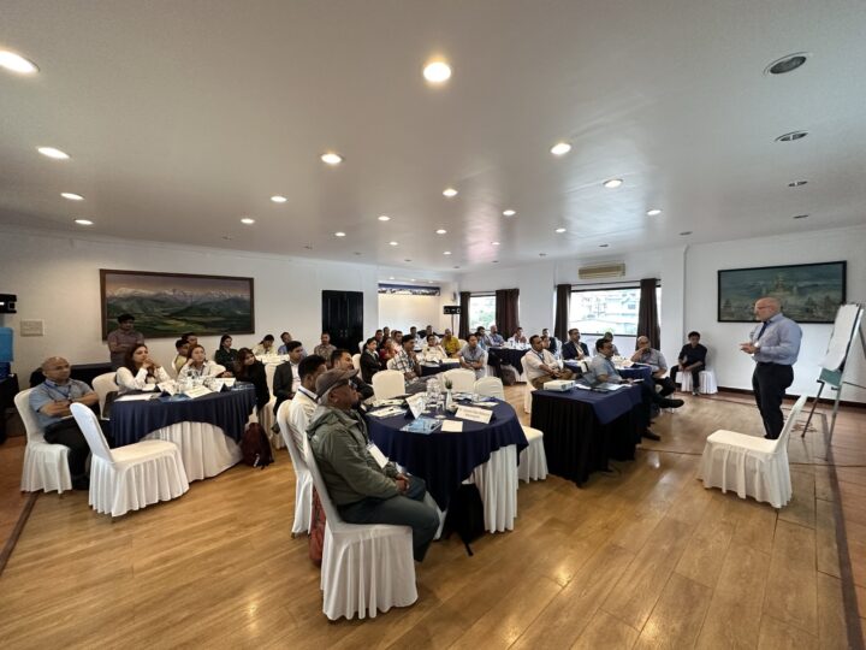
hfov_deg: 102.1
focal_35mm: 14
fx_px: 350
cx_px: 433
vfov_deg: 85.7
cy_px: 325
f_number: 2.2
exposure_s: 1/99
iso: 320
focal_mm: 2.22
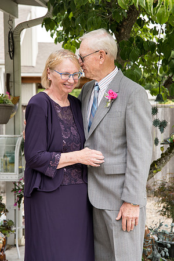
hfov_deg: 19.5
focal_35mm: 70
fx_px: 507
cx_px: 87
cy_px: 130
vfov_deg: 28.8
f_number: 5
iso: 400
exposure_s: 1/500
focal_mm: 70
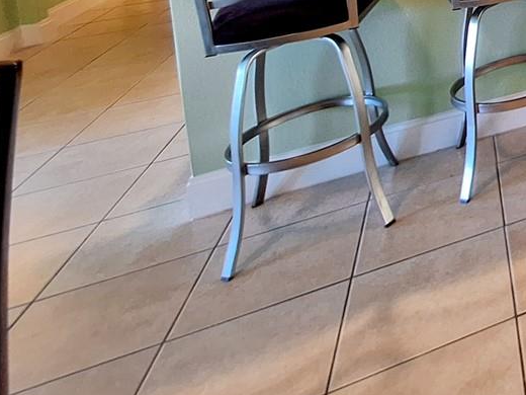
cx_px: 771
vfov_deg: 27.2
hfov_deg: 29.8
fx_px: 608
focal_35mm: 40
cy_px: -171
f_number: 2.2
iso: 100
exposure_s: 1/40
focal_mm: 1.74
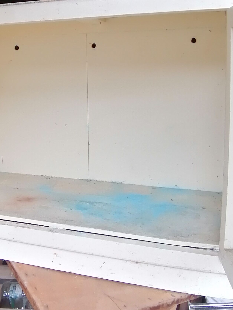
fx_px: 368
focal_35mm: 41
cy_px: 98
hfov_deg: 34.0
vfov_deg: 45.0
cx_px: 43
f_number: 2.4
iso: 64
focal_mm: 2.84
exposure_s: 1/100
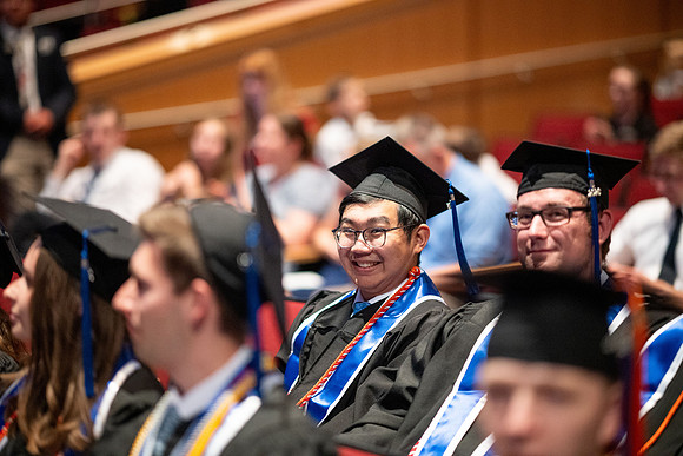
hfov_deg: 19.5
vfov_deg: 13.0
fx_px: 1992
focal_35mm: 105
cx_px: 342
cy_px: 228
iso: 3200
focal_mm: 105
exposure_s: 1/200
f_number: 1.4
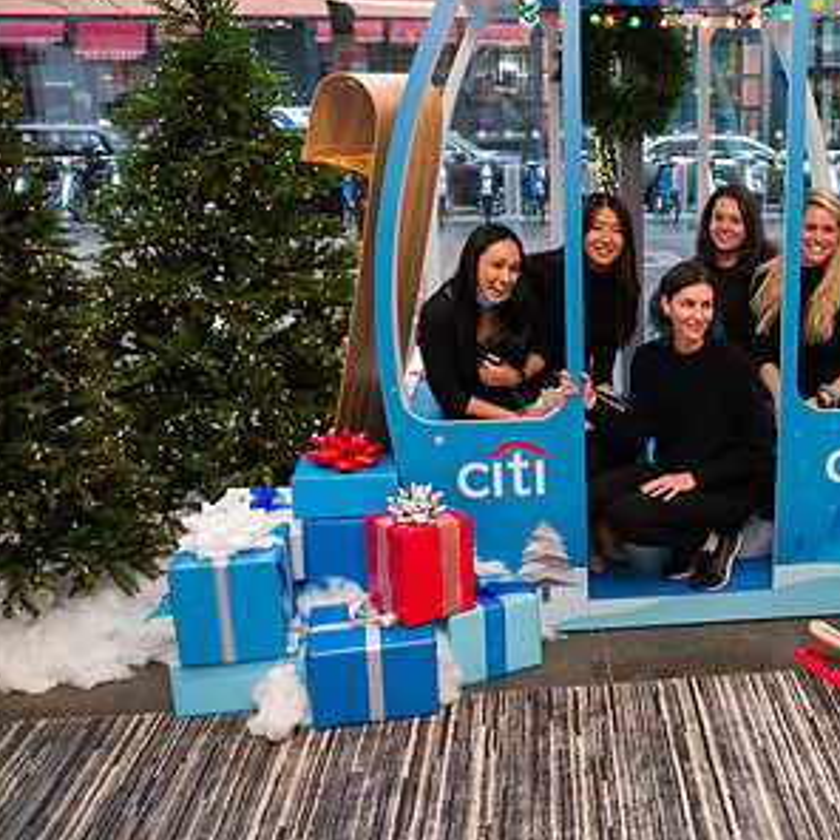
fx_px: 1098
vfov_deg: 41.8
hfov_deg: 39.6
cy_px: 394
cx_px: 709
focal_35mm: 40
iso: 400
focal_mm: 24
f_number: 3.2
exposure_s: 1/200
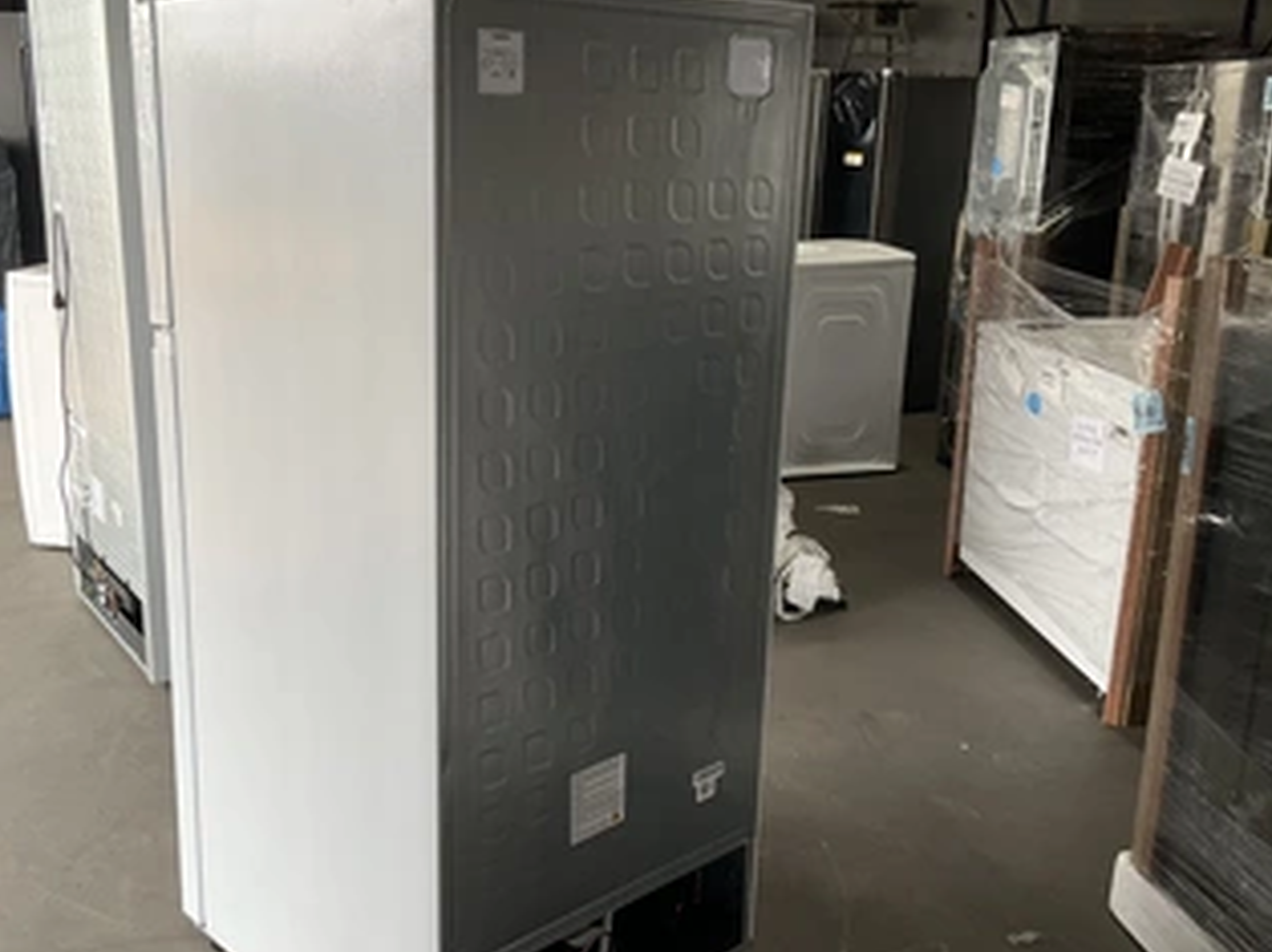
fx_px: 1359
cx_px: 514
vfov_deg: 38.6
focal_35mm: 37
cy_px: 506
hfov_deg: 49.9
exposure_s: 1/141
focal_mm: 3
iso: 20
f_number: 1.8
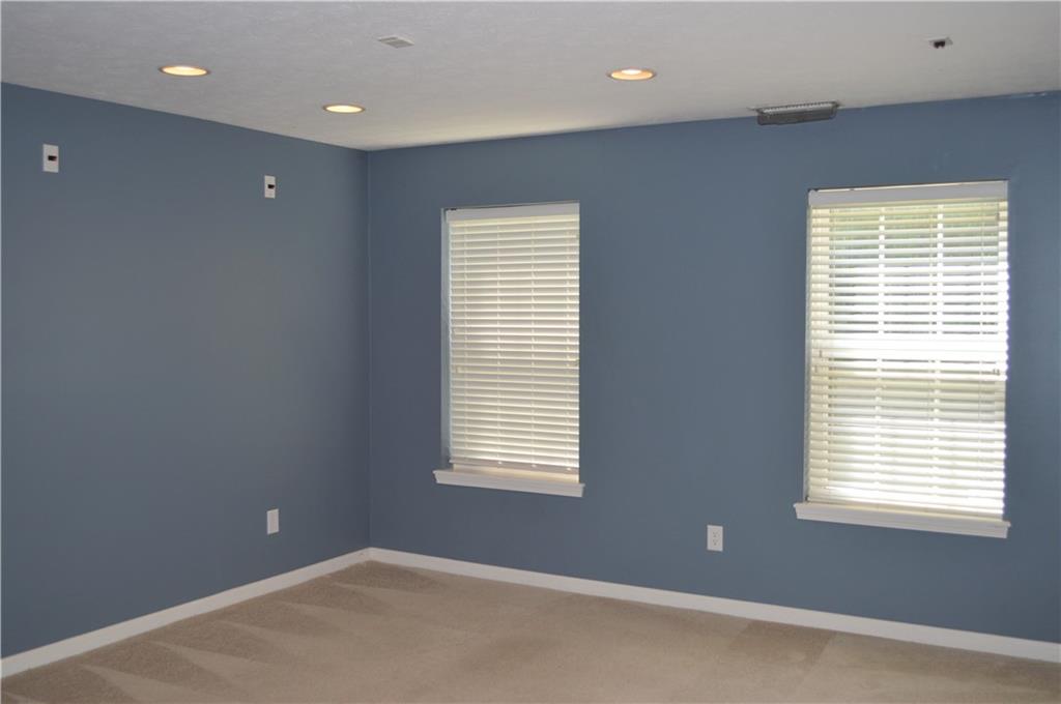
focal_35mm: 33
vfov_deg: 39.9
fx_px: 971
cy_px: 352
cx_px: 530
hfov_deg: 57.3
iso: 220
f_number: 4
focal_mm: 22
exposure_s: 1/125
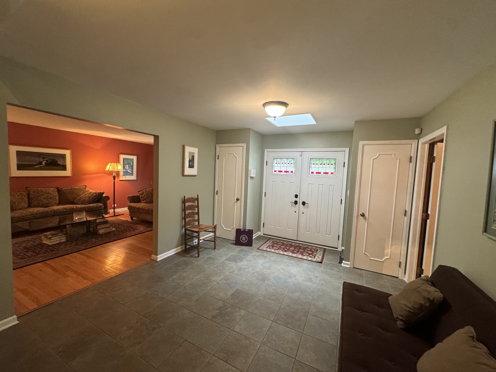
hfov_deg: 102.1
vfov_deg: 85.7
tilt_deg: -4.7
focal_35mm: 14
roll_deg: -2.5
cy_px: 186
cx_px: 248
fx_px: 201
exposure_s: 1/60
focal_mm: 2.22
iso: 400
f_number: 2.2
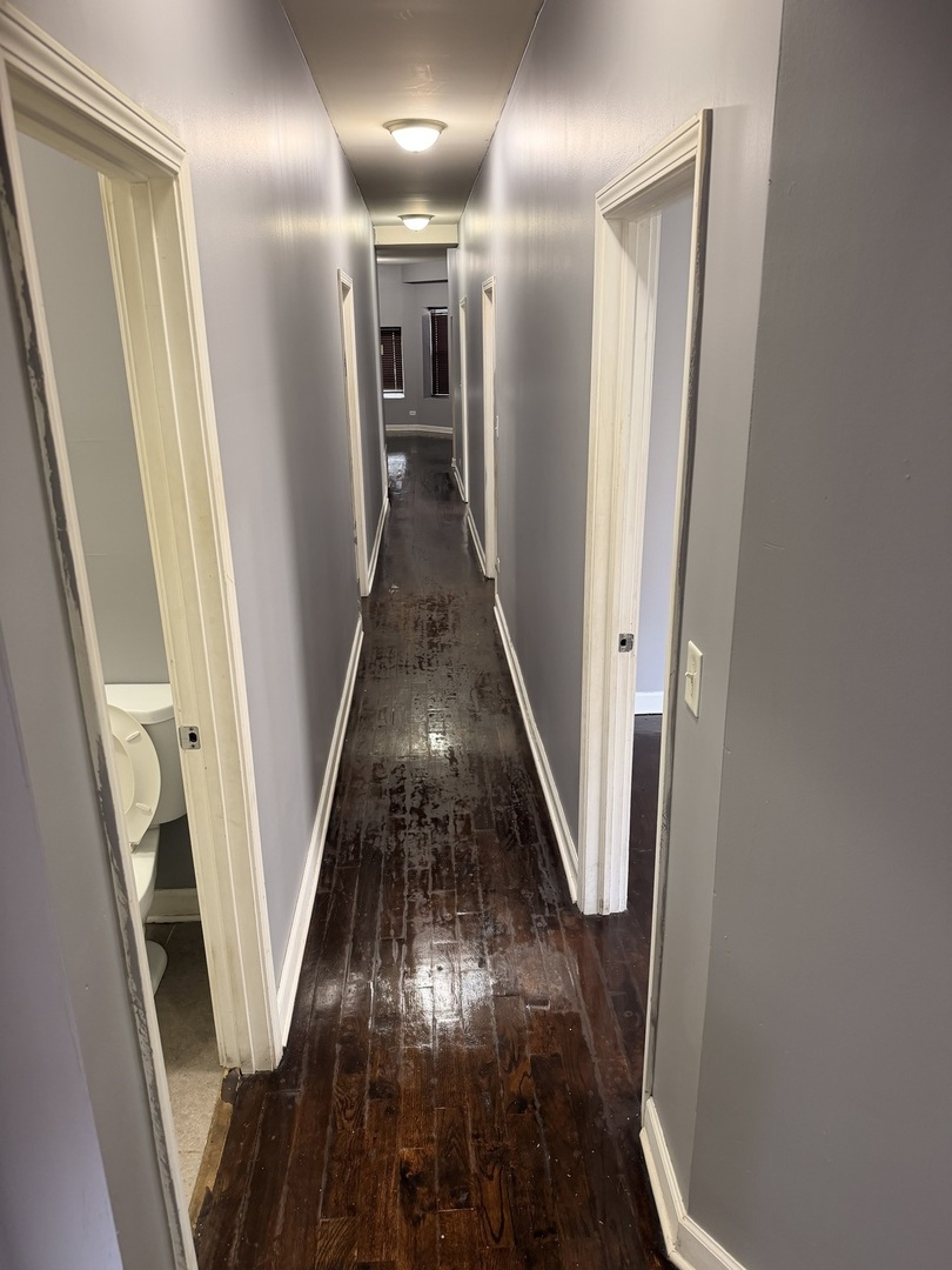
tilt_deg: -19.1
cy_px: 635
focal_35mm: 24
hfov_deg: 56.8
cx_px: 476
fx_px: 880
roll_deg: +1.3
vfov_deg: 71.6
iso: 200
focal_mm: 6.76
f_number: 1.78
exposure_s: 1/60
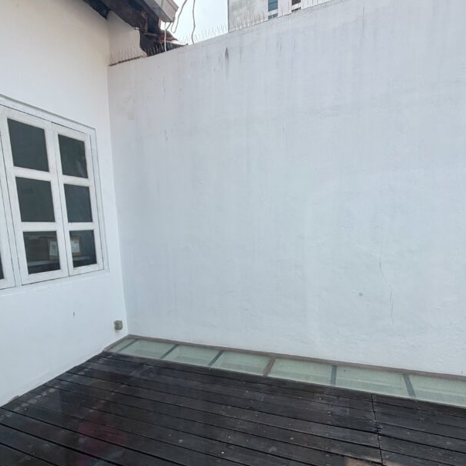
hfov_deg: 71.7
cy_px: 284
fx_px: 320
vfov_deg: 71.3
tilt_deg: -9.7
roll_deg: +2.9
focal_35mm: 21
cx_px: 196
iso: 40
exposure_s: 1/734
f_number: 2.2
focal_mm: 2.22
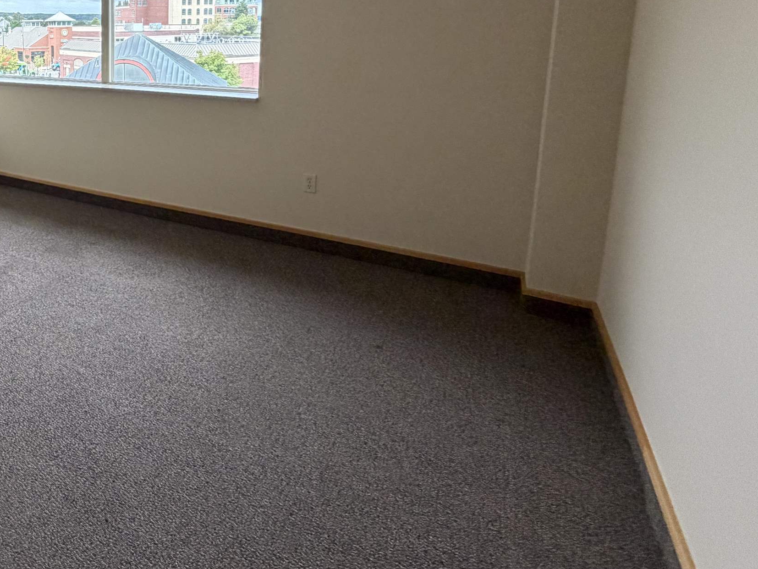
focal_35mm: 26
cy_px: 113
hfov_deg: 58.6
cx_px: 90
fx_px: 569
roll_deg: +1.3
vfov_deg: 49.9
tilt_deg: -10.7
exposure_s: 1/120
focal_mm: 2.22
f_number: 2.2
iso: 200
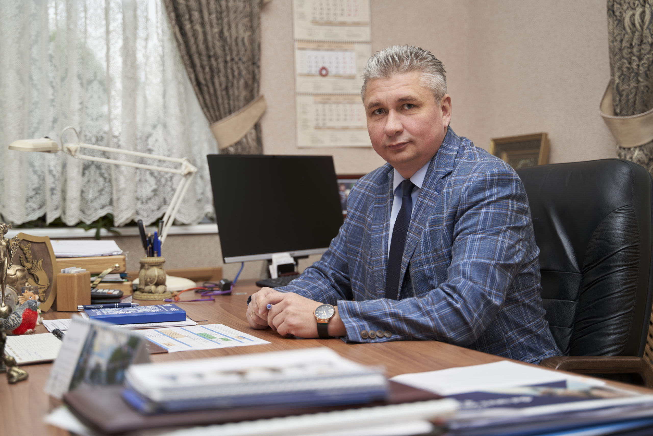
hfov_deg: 39.6
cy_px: 218
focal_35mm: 50
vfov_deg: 27.0
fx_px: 907
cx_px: 326
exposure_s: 1/125
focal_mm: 50
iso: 100
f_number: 2.8
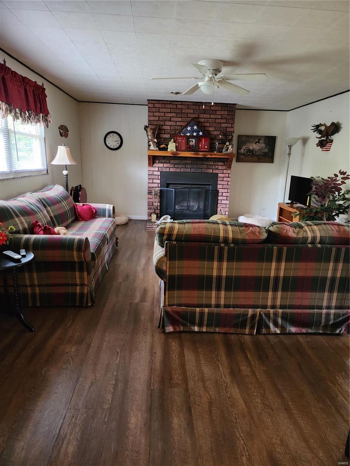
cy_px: 233
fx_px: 310
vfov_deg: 73.9
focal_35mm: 23
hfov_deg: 58.9
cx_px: 175
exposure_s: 1/24
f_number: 1.8
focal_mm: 6.4
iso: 640
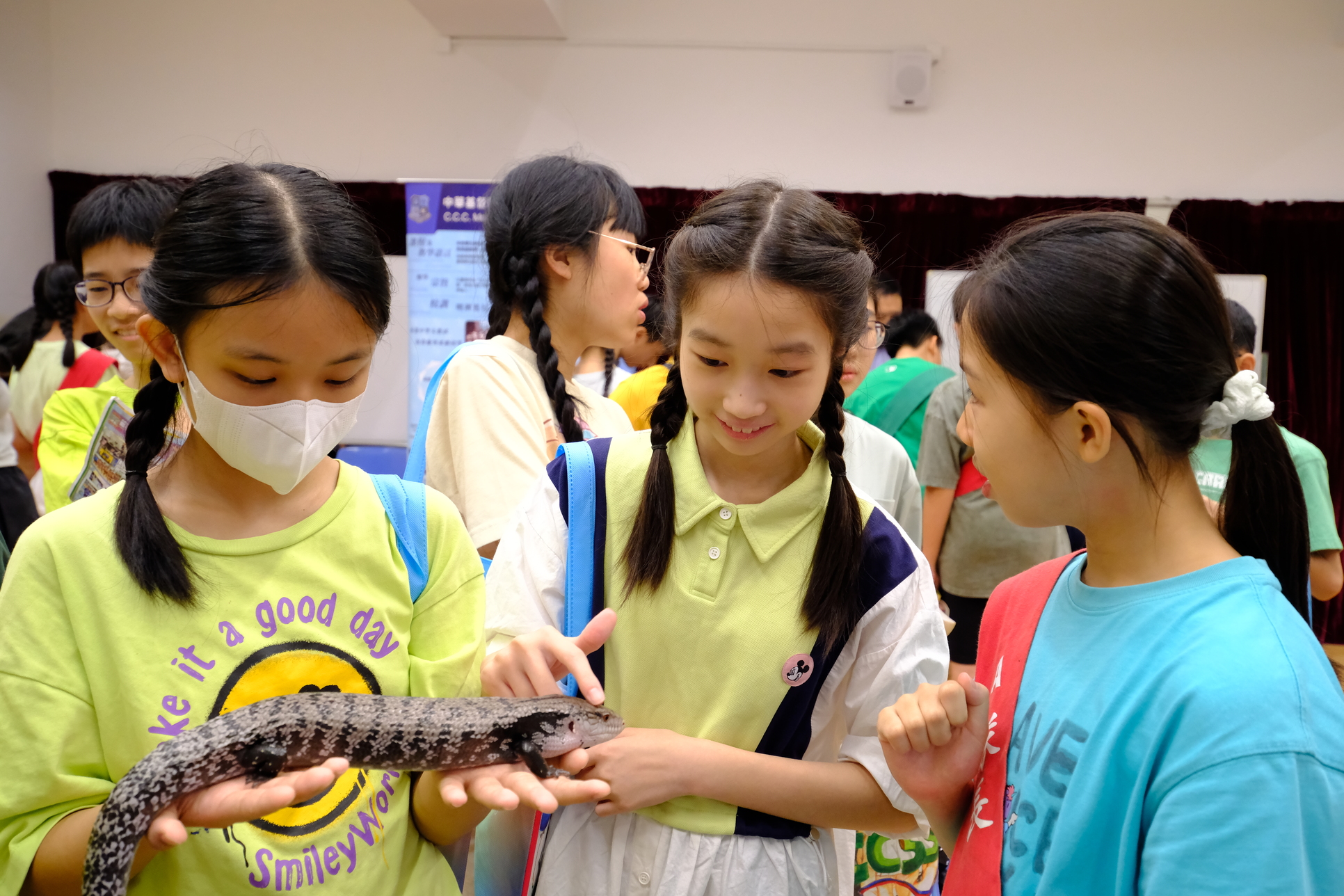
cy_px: 448
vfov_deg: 43.6
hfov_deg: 61.9
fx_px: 1120
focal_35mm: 30
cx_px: 672
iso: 2500
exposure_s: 1/100
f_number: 4
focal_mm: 19.8
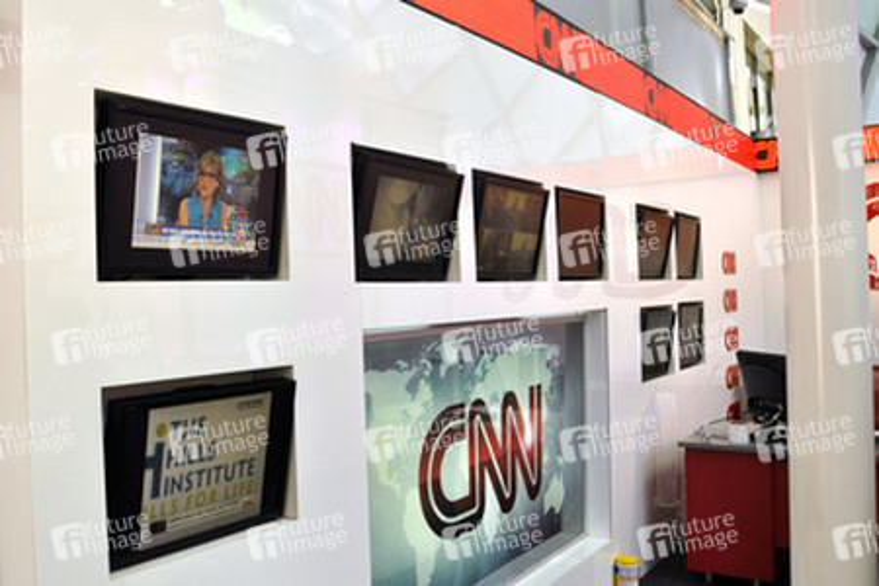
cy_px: 293
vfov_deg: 47.9
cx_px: 440
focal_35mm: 27
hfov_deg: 67.4
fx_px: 659
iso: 1000
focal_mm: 18
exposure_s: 1/125
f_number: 5.6
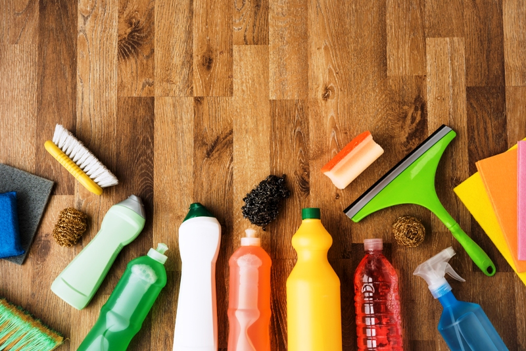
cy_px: 176
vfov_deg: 24.6
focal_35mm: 55
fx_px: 804
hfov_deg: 36.2
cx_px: 263
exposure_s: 1/125
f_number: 5.6
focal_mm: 55
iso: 400
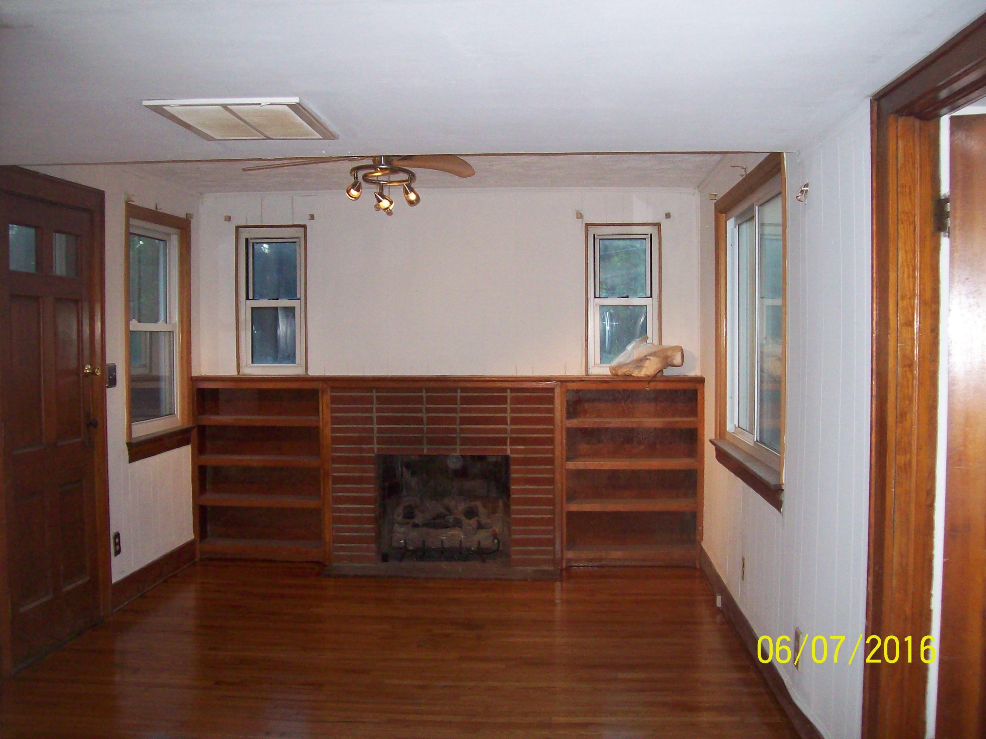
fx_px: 1025
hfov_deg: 51.4
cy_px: 370
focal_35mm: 36
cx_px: 493
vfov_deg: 39.7
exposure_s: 1/64
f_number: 2.7
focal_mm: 6
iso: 200
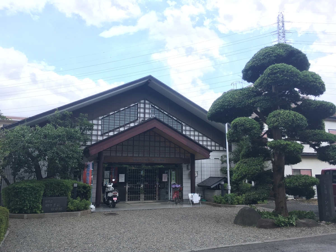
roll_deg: +0.0
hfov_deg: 61.7
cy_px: 126
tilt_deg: +10.9
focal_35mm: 29
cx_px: 168
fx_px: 281
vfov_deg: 48.2
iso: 25
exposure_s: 1/427
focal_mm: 4.15
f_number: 2.2
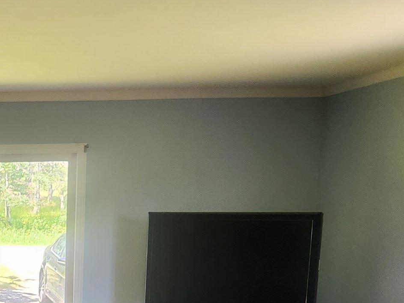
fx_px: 876
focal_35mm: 75
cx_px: -62
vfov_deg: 18.5
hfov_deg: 24.0
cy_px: 373
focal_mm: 5.4
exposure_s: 1/180
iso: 200
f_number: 1.8
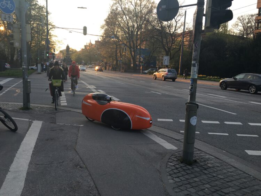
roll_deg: -2.7
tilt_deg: -10.0
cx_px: 130
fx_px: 219
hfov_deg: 61.6
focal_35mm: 29
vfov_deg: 48.3
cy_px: 98
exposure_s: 1/211
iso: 25
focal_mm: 4.15
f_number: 2.2
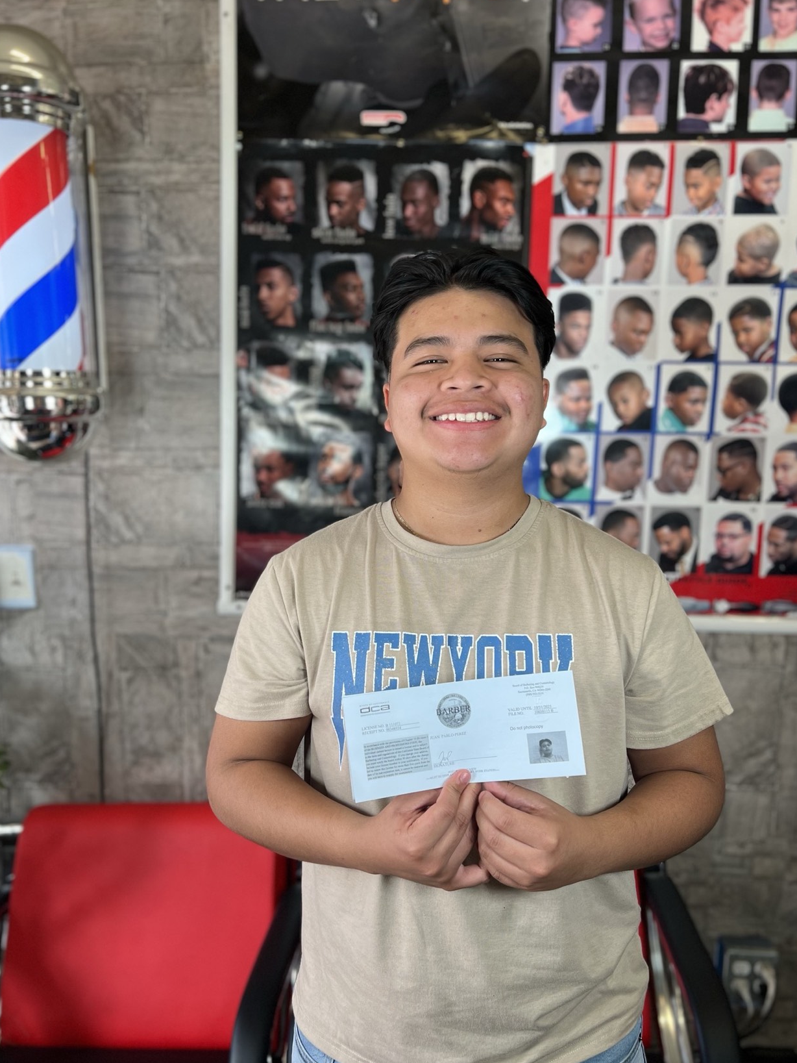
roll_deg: +0.1
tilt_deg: -8.9
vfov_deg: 65.3
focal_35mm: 27
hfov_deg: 51.4
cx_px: 396
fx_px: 829
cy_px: 544
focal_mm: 5.7
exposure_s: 1/120
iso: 40
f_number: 1.5
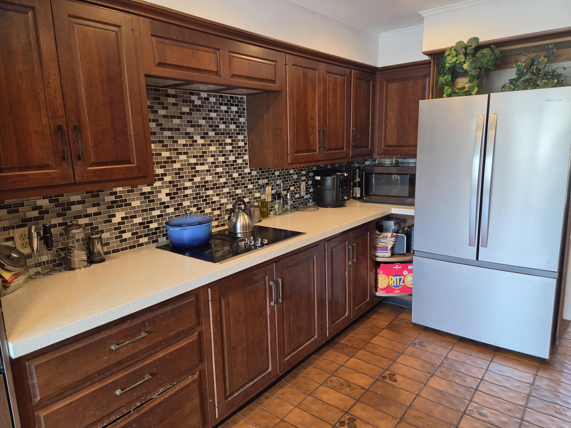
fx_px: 379
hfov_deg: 73.9
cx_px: 286
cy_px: 214
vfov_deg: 58.9
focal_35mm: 23
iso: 400
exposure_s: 1/120
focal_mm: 5.4
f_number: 1.8
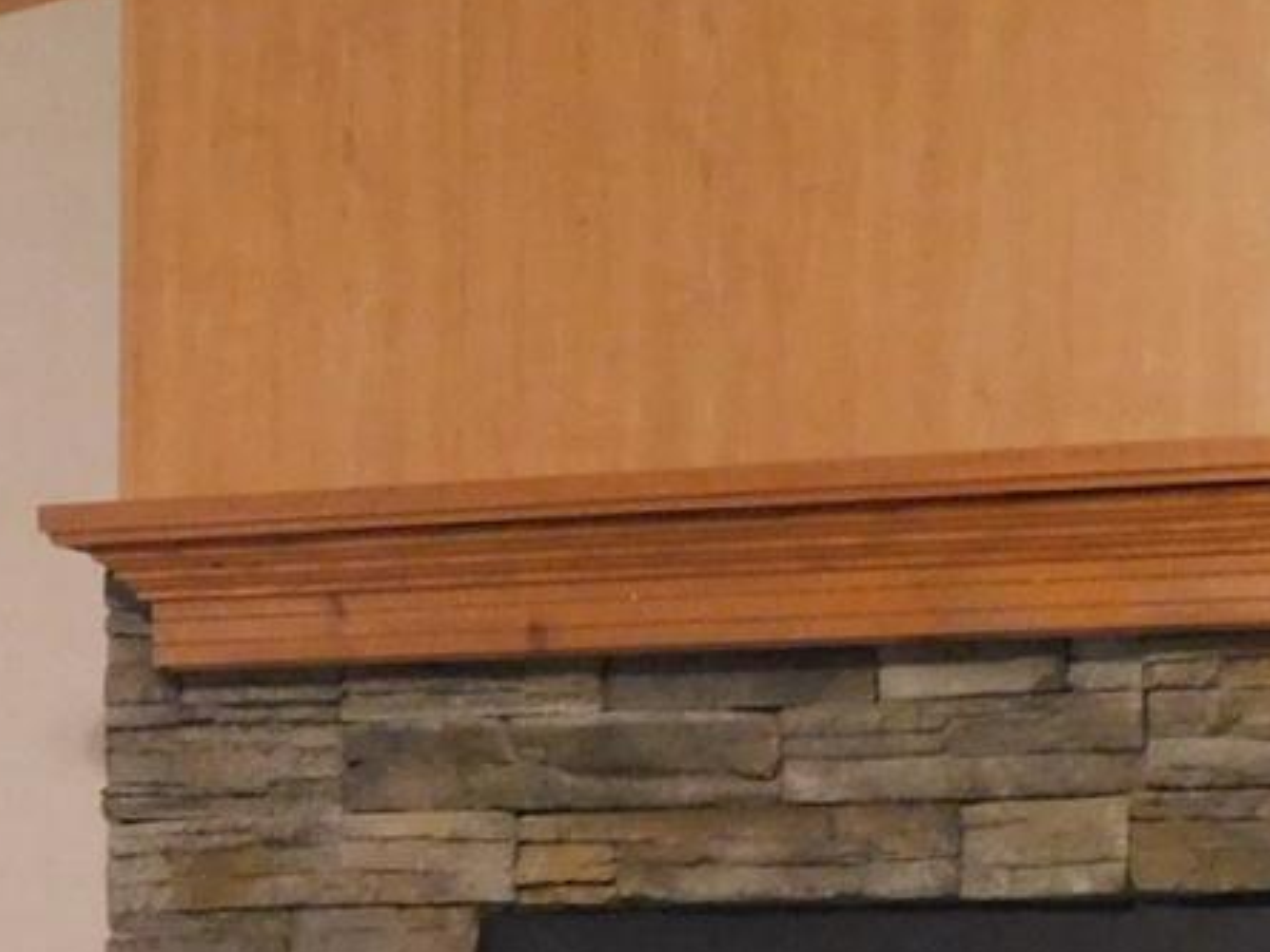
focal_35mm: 138
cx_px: 91
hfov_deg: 14.1
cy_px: 1425
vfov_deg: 10.4
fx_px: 5064
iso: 400
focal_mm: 5.3
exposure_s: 1/8
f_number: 3.2
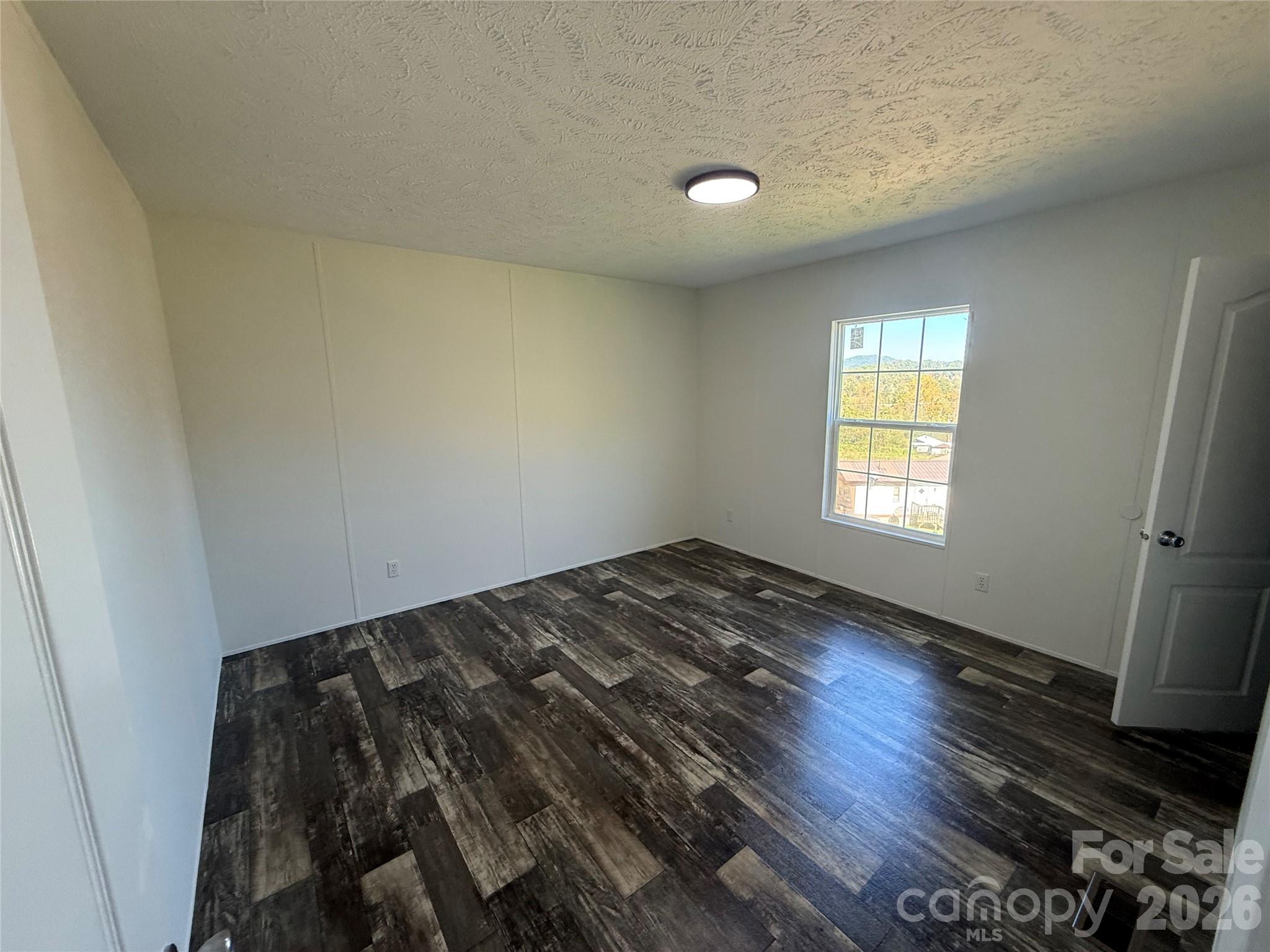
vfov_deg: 85.7
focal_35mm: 14
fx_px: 514
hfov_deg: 102.1
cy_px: 476
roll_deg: +0.2
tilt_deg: -8.0
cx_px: 635
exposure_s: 1/120
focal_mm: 2.22
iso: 200
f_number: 2.2
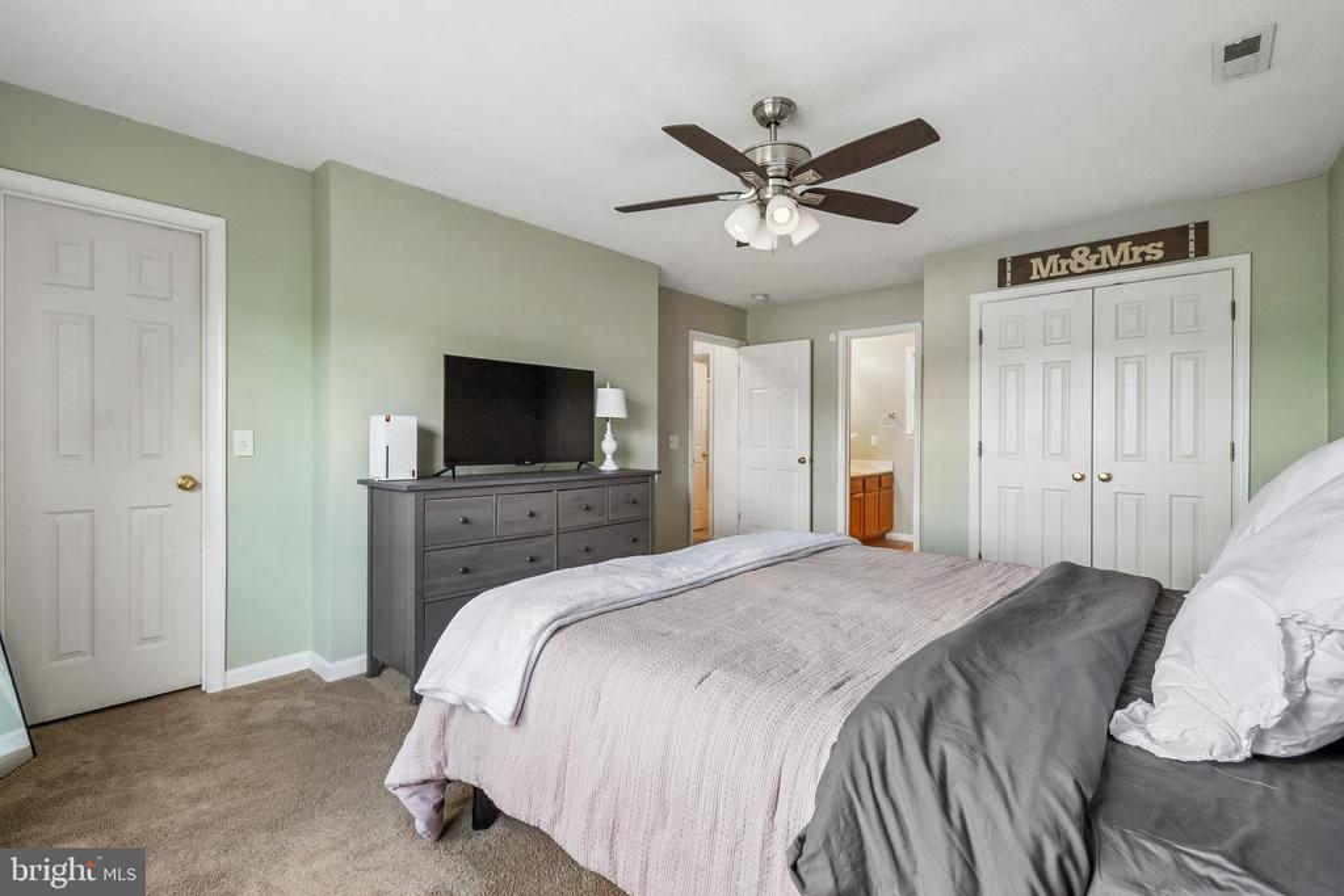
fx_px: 560
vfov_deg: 77.3
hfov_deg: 100.4
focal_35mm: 15
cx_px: 672
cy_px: 448
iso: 400
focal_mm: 10
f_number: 5.6
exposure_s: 1/100
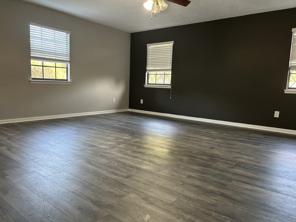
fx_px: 222
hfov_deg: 67.3
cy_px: 111
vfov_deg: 53.1
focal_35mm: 26
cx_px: 148
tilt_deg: -7.1
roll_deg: -2.1
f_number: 1.5
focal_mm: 5.7
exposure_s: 1/60
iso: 400
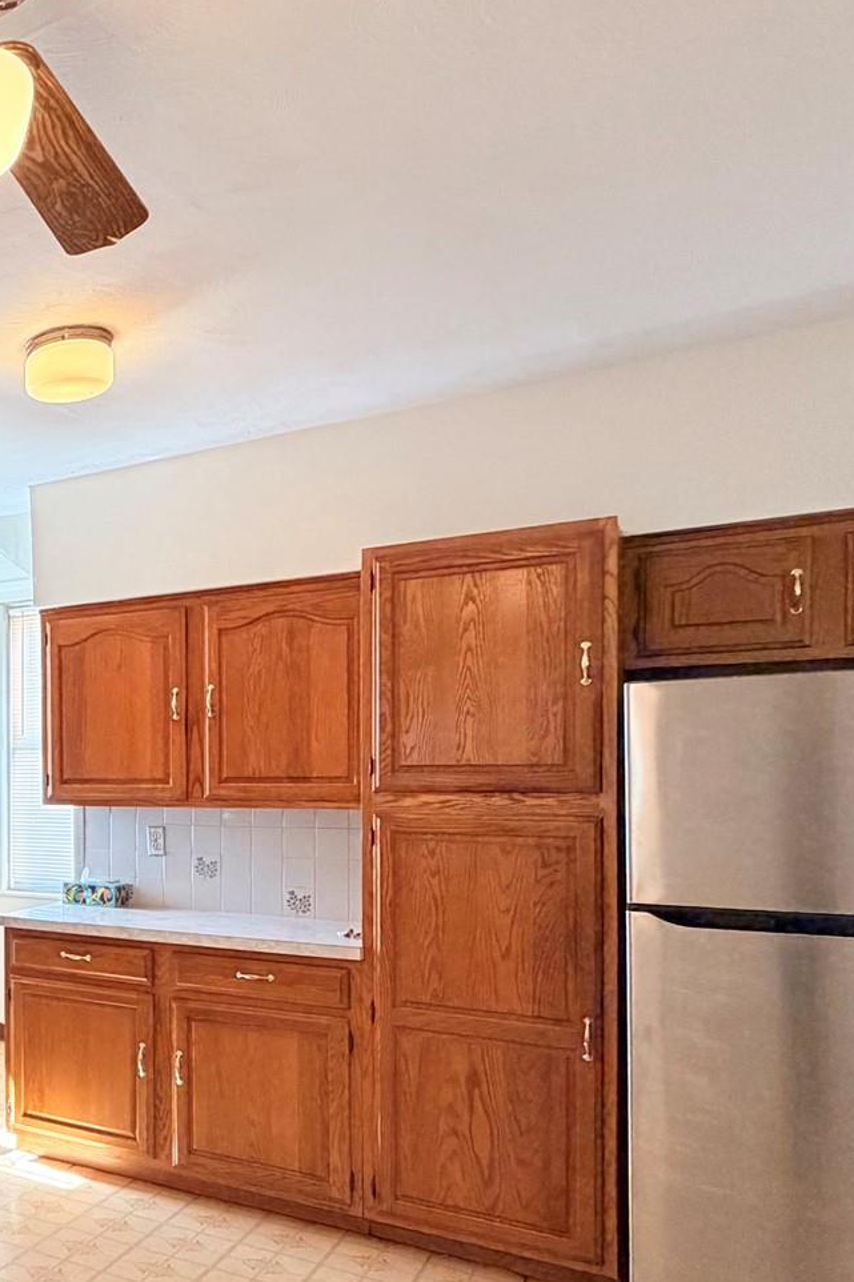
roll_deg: +1.0
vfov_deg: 59.7
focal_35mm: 31
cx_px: -228
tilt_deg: +0.4
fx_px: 1103
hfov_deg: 32.8
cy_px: 782
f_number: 2.2
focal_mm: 2.22
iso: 250
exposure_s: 1/120
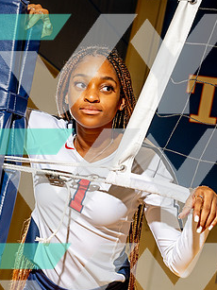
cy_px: 187
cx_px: 195
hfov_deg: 16.0
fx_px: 761
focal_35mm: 91
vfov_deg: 21.5
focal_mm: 45
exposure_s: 1/250
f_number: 5.6
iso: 250
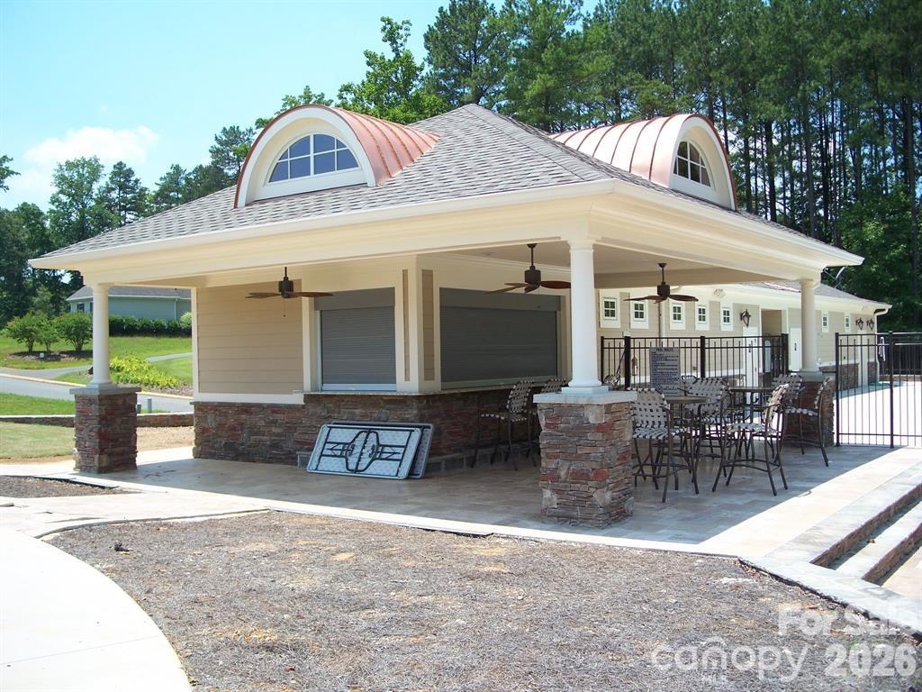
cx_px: 461
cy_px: 346
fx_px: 985
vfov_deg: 38.7
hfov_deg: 50.1
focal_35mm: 37
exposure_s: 1/640
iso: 64
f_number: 2.8
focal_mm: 7.8
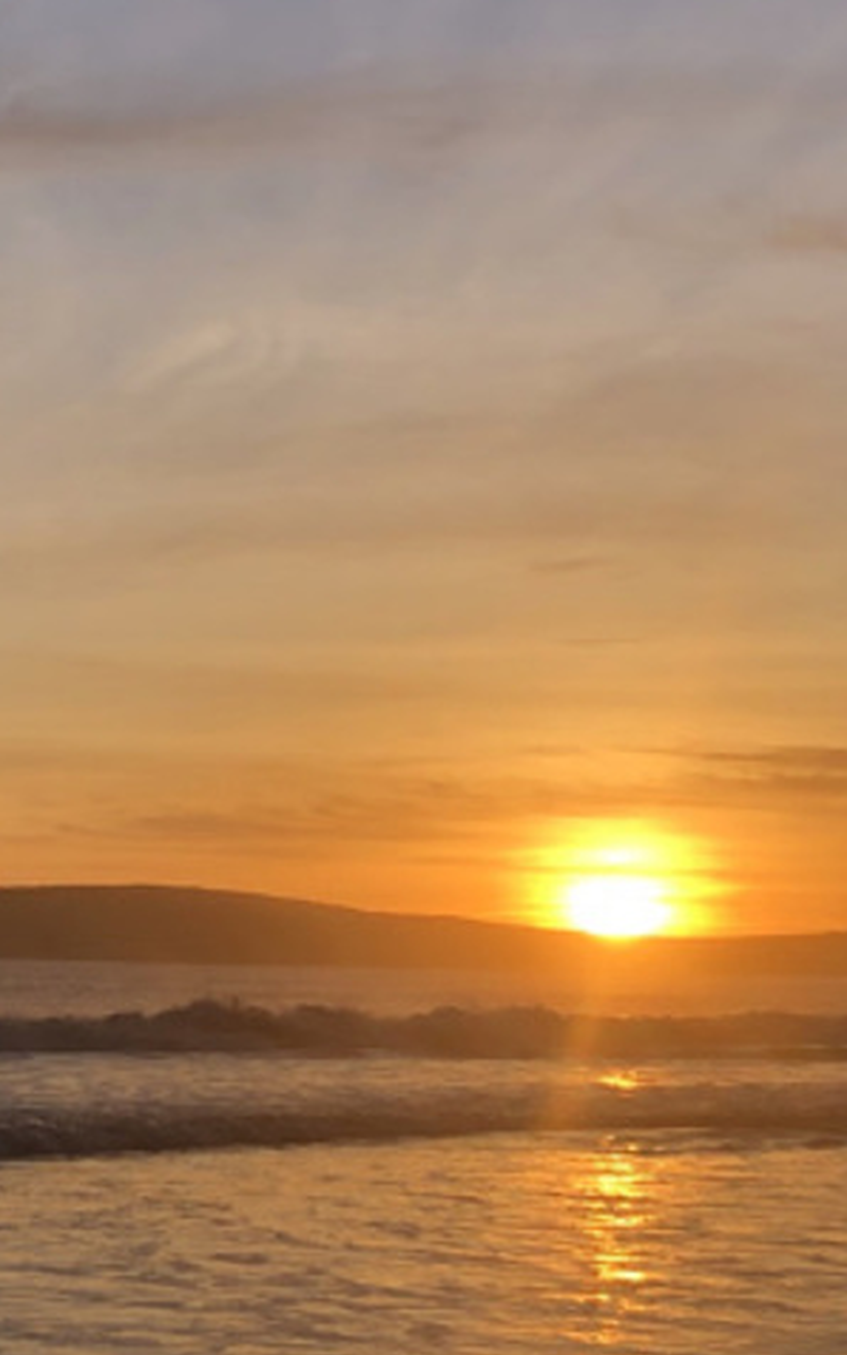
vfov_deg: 24.2
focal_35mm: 85
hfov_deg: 15.1
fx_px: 3140
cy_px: 935
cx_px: -27
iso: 20
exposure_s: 1/1080
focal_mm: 3.99
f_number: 1.8
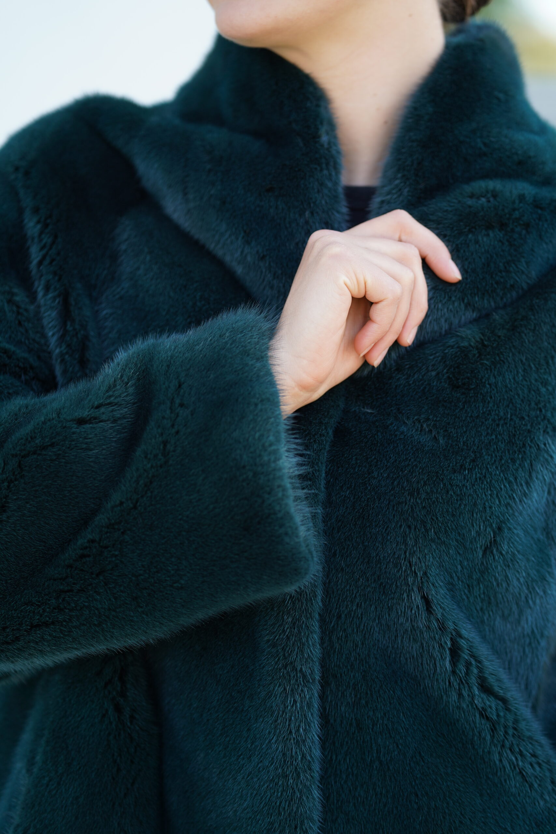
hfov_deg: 13.3
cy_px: 417
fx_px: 2386
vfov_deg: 19.8
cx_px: 278
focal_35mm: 103
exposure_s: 1/250
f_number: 2.8
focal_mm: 103
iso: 160
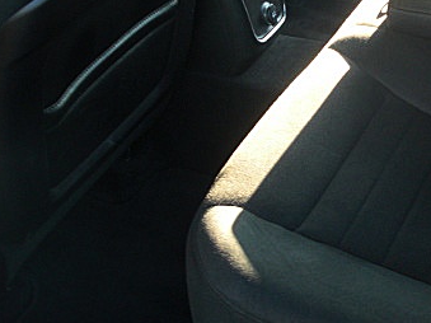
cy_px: 69
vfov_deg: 21.4
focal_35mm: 68
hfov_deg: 27.8
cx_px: 362
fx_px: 846
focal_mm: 6.3
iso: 200
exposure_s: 1/60
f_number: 2.8
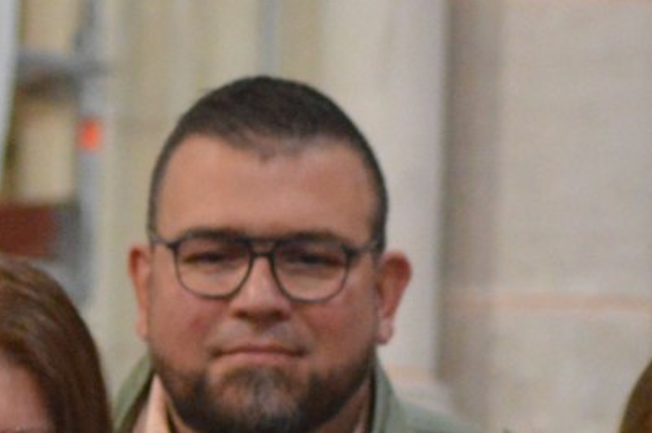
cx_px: 157
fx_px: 9721
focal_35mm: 537
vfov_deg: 2.5
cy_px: 871
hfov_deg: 3.8
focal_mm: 75
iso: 3200
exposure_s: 1/125
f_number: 5.6
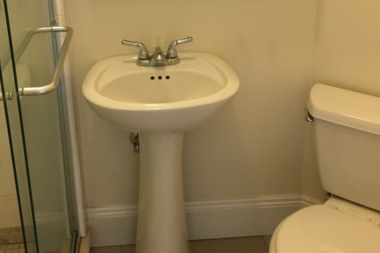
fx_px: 475
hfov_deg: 43.6
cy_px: 57
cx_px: 177
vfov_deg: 29.3
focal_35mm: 45
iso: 80
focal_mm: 4.15
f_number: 2.2
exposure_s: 1/30
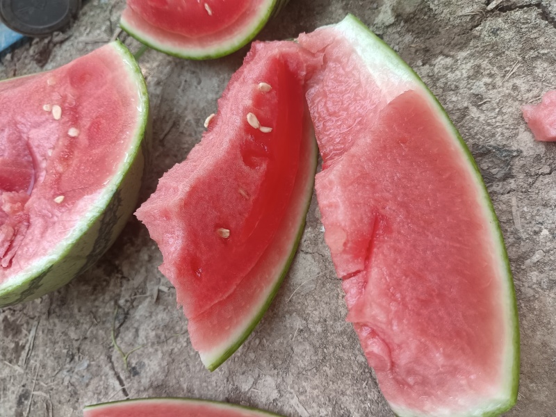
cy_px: 208
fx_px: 434
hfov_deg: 65.3
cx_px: 278
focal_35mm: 27
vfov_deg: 51.4
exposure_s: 1/33.3
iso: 157
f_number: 1.8
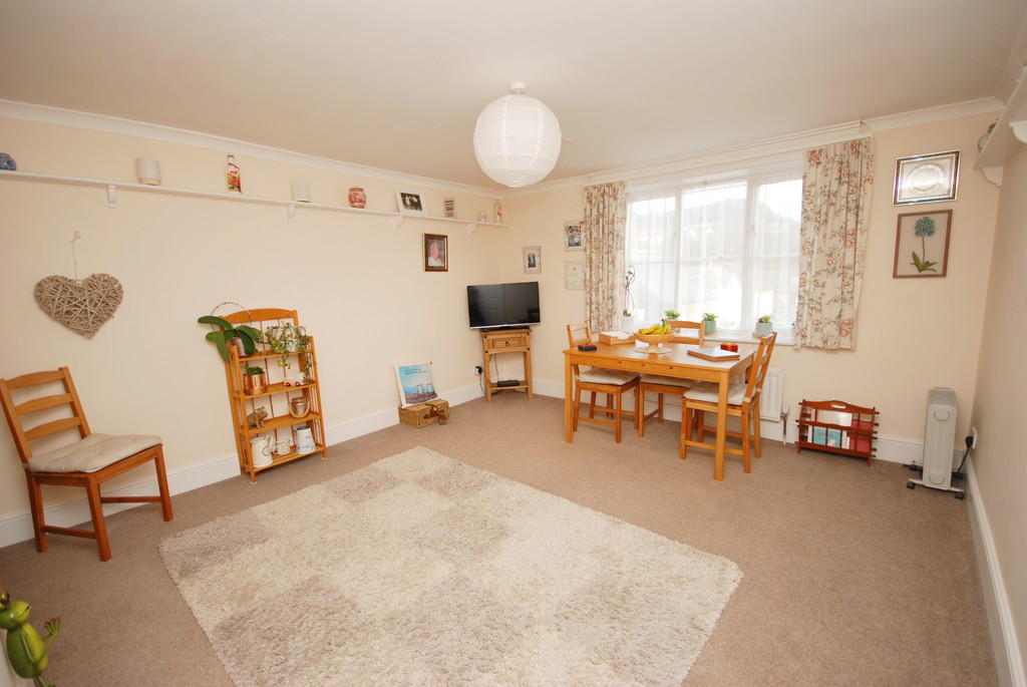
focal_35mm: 15
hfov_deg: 100.3
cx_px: 514
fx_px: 428
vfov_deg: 77.5
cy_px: 344
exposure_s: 1/125
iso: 160
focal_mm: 10
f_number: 4
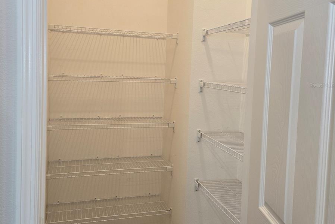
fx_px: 298
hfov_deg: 58.7
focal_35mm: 32
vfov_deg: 40.8
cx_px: 168
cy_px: 85
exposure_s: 1/60
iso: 32
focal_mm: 5.4
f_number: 1.8
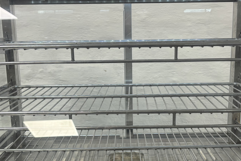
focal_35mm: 57
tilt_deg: -14.3
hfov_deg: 35.0
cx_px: 130
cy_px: 128
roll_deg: +1.0
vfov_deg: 23.4
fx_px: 382
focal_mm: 5.96
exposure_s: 1/50
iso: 100
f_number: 1.6
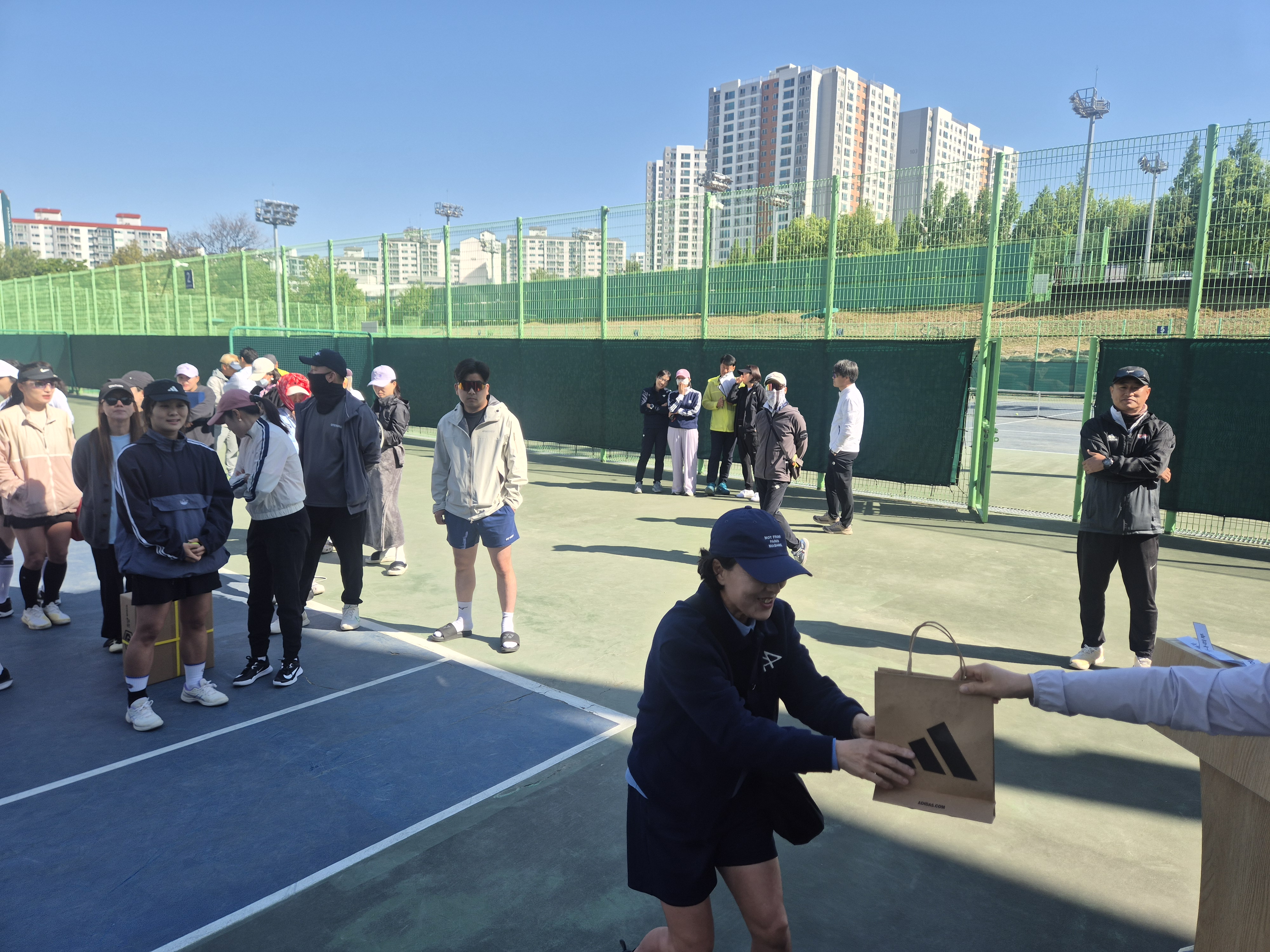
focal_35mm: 23
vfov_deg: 58.9
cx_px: 635
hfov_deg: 73.9
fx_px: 844
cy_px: 476
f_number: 1.8
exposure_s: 1/816
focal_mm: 5.4
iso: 25
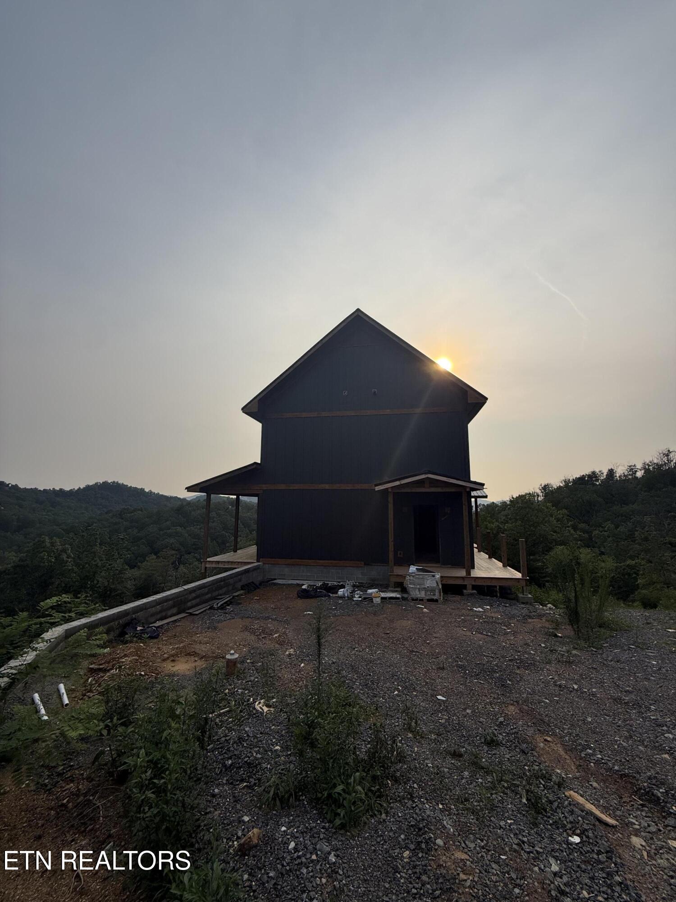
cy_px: 451
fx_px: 365
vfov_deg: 102.1
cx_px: 338
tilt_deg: +11.1
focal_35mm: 14
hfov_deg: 85.7
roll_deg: -0.2
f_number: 2.2
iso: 50
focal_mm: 2.22
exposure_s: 1/2506
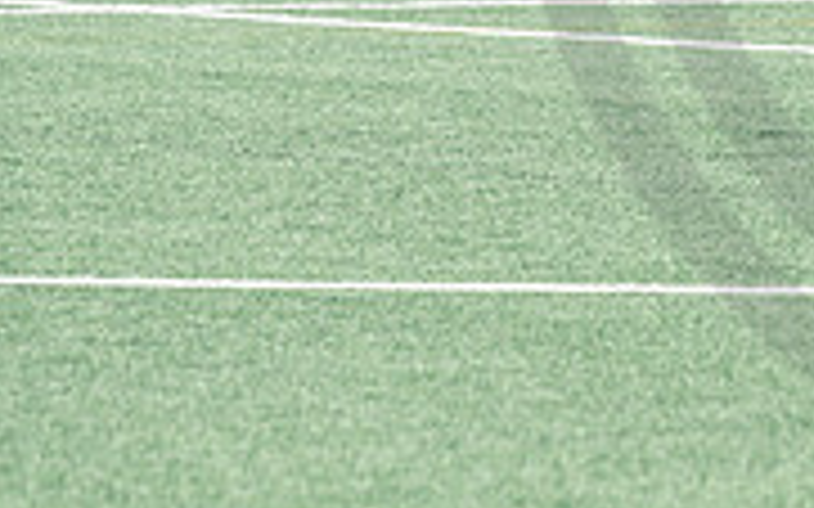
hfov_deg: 3.1
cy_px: -254
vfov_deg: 1.9
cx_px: 1300
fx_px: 15191
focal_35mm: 685
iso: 400
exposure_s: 1/1600
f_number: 5
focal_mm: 200
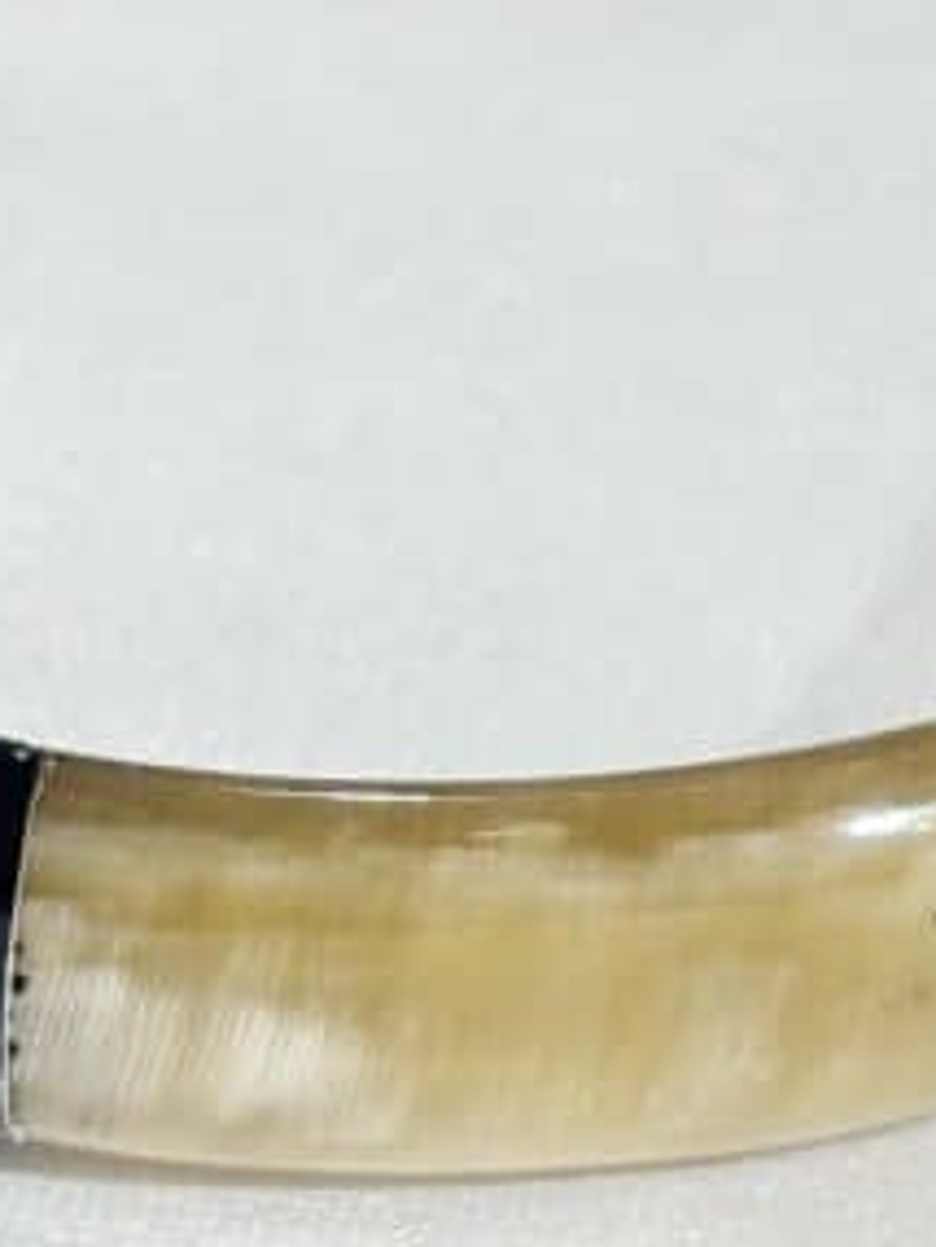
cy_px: 731
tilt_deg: -38.7
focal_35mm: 187
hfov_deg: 7.9
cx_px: 429
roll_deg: +4.3
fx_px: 6737
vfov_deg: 10.6
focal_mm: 5.96
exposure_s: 1/205
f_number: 1.6
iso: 32
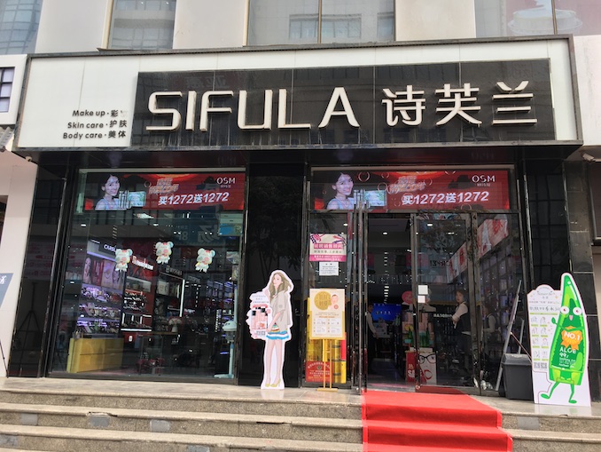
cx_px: 300
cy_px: 226
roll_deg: -2.2
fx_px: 504
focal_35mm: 29
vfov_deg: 48.3
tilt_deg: +13.0
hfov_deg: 61.6
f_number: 2.2
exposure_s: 1/165
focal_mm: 4.15
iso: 25
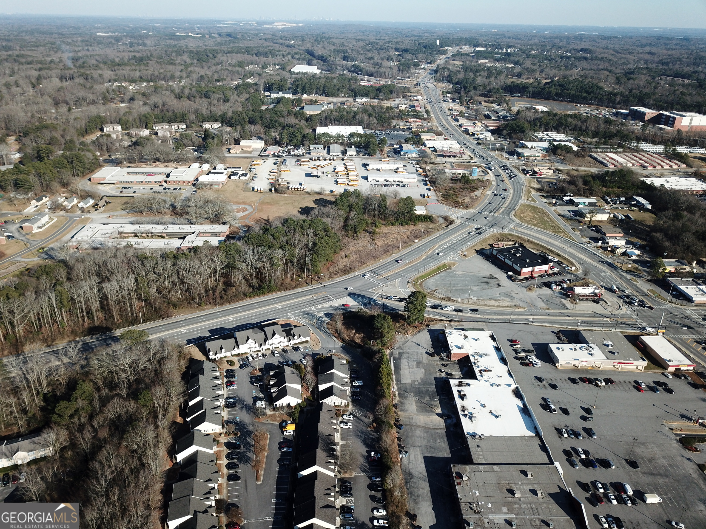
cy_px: 264
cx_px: 353
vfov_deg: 53.1
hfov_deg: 67.3
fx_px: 530
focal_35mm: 26
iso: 100
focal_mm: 4.73
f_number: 2.2
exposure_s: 1/1156
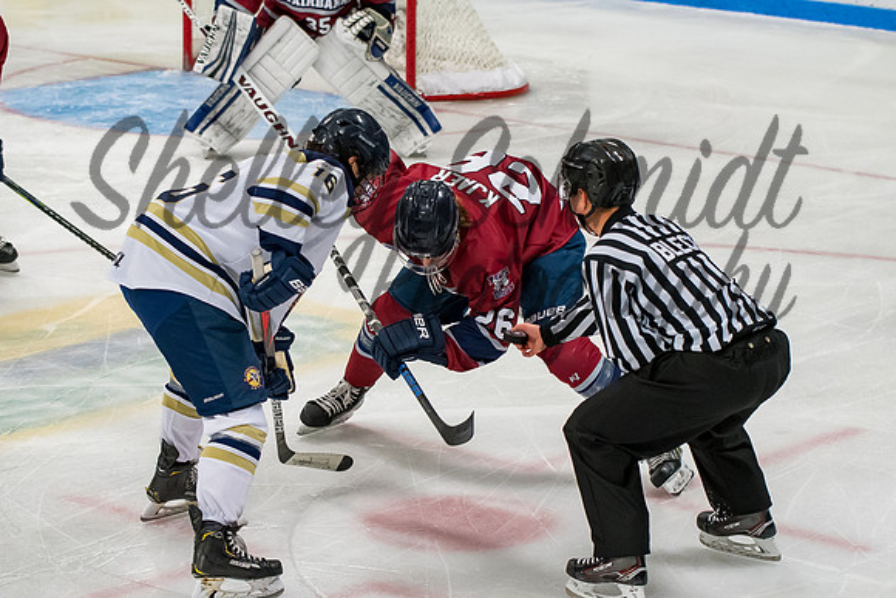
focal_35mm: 122
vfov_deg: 11.2
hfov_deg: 16.7
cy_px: 267
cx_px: 454
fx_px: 3043
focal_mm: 70
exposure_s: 1/800
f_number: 3.2
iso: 2500
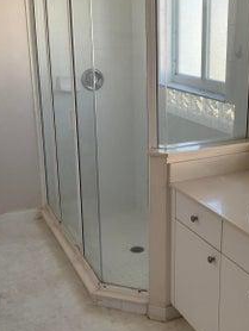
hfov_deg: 28.8
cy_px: 156
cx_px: 183
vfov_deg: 38.1
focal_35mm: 50
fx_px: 479
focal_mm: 3
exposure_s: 1/128
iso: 32
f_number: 1.8
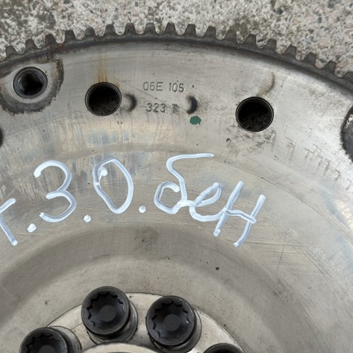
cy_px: 165
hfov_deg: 28.1
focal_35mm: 61
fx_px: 704
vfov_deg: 28.2
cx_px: 160
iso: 80
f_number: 1.78
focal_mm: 6.86
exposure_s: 1/980
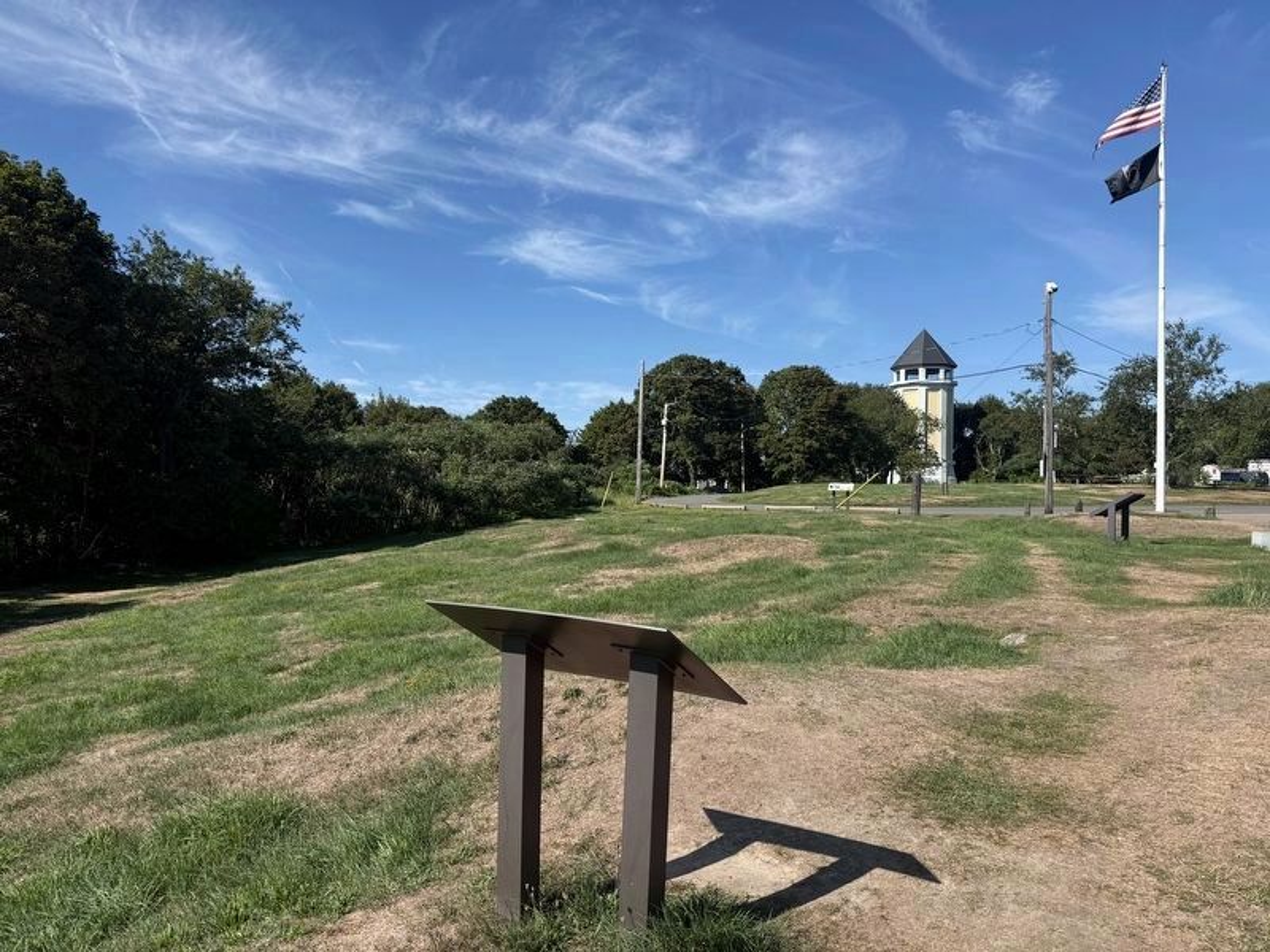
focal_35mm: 24
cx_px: 635
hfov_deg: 71.6
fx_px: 881
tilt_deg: +0.3
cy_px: 476
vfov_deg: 56.8
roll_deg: -1.4
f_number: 1.78
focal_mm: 6.76
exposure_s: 1/4405
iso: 80
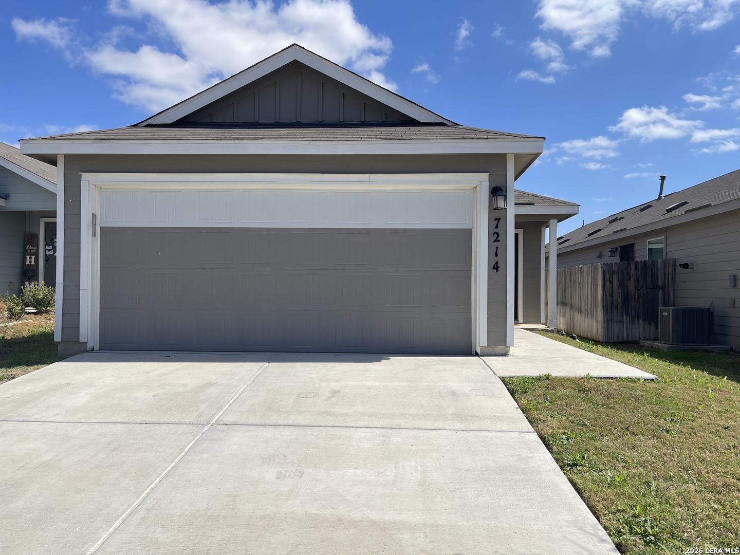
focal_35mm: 25
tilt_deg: +1.7
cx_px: 370
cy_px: 278
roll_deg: -0.7
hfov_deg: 69.4
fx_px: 534
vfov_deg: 54.9
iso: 32
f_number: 1.6
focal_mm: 5.1
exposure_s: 1/3257
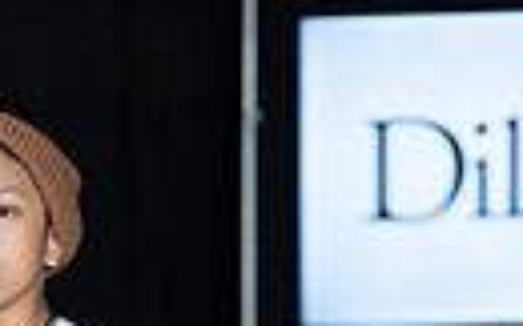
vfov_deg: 2.9
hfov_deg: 4.8
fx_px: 6295
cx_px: 8
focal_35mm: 442
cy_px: 898
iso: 1250
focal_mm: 125
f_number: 5
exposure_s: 1/160
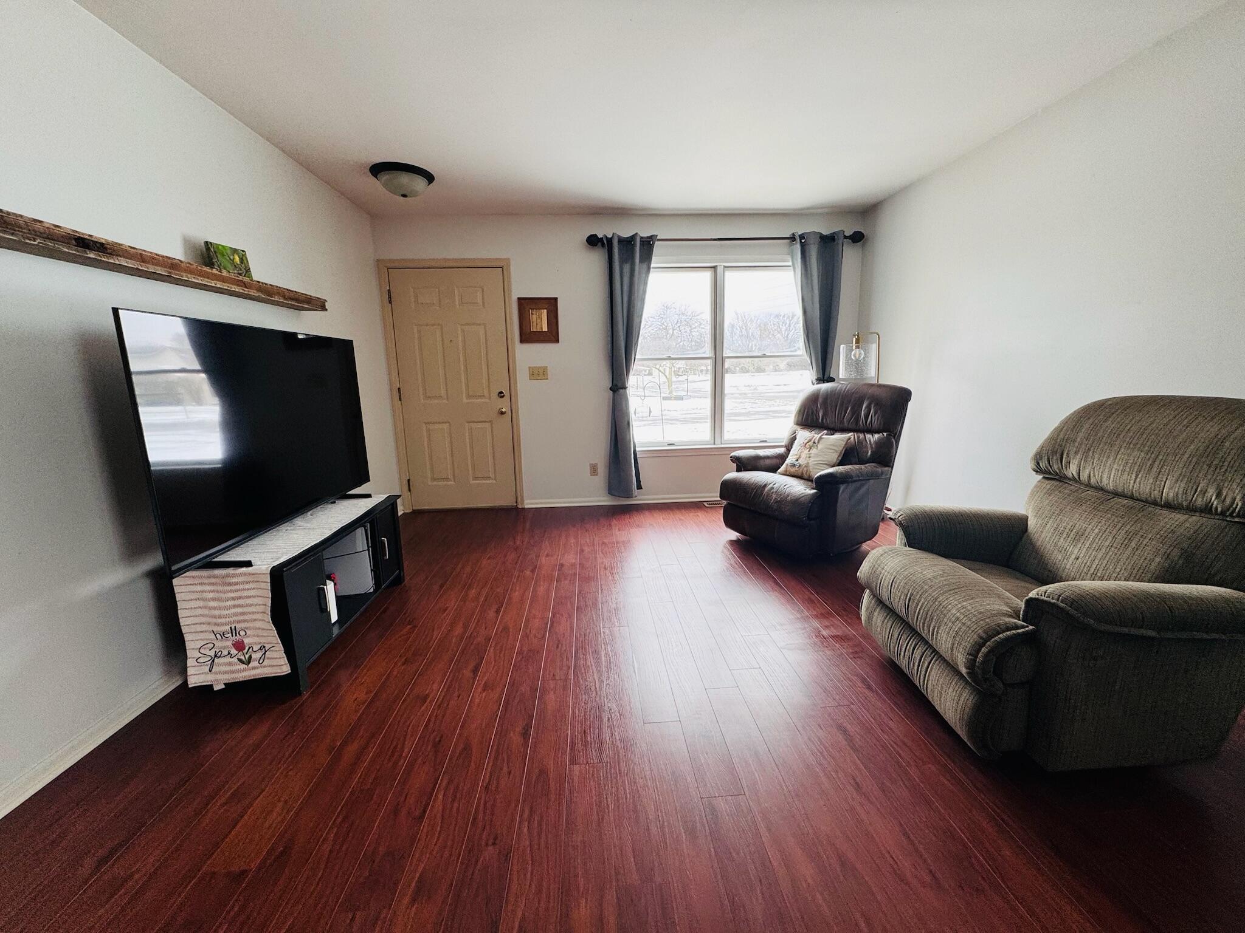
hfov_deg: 102.1
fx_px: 504
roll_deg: +0.9
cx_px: 622
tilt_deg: -11.2
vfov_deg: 85.7
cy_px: 466
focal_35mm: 14
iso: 100
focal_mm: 2.22
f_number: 2.2
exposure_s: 1/99
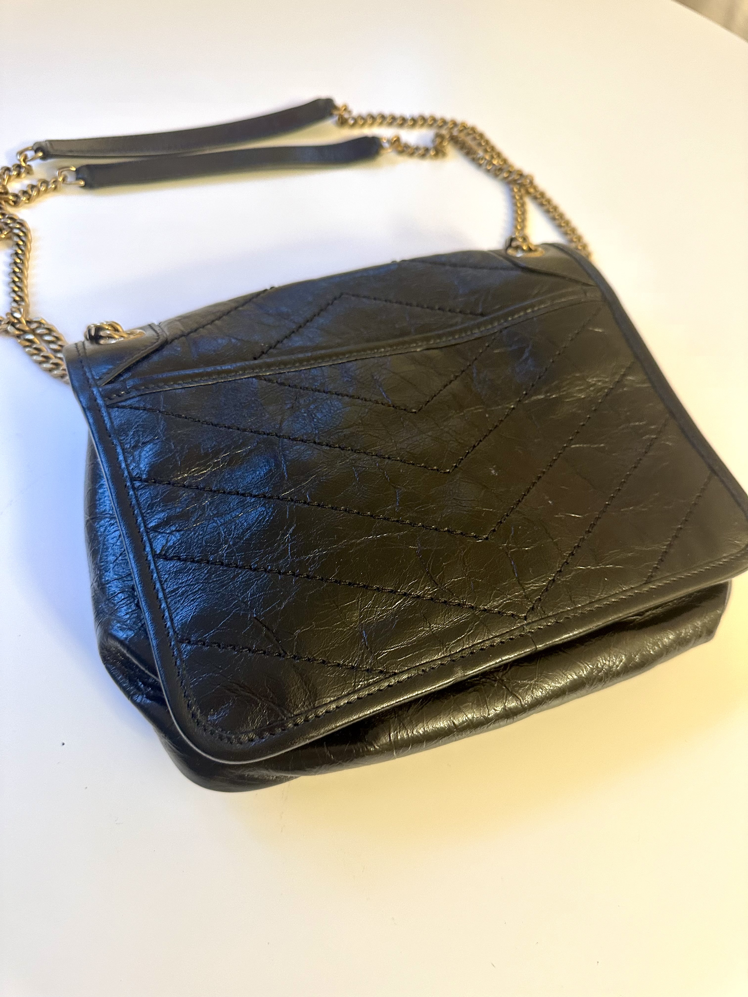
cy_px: 498
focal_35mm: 24
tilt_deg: -58.6
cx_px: 374
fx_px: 691
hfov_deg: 56.8
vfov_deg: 71.6
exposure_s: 1/60
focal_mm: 6.86
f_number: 1.78
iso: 320
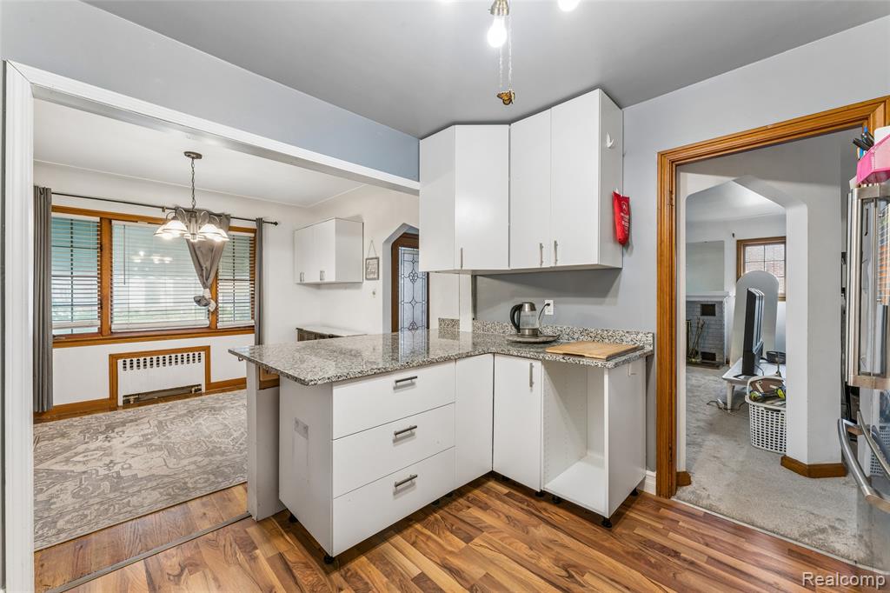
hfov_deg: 104.3
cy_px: 296
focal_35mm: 14
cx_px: 445
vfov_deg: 81.2
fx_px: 346
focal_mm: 14
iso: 400
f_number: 13
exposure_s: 1/3.33
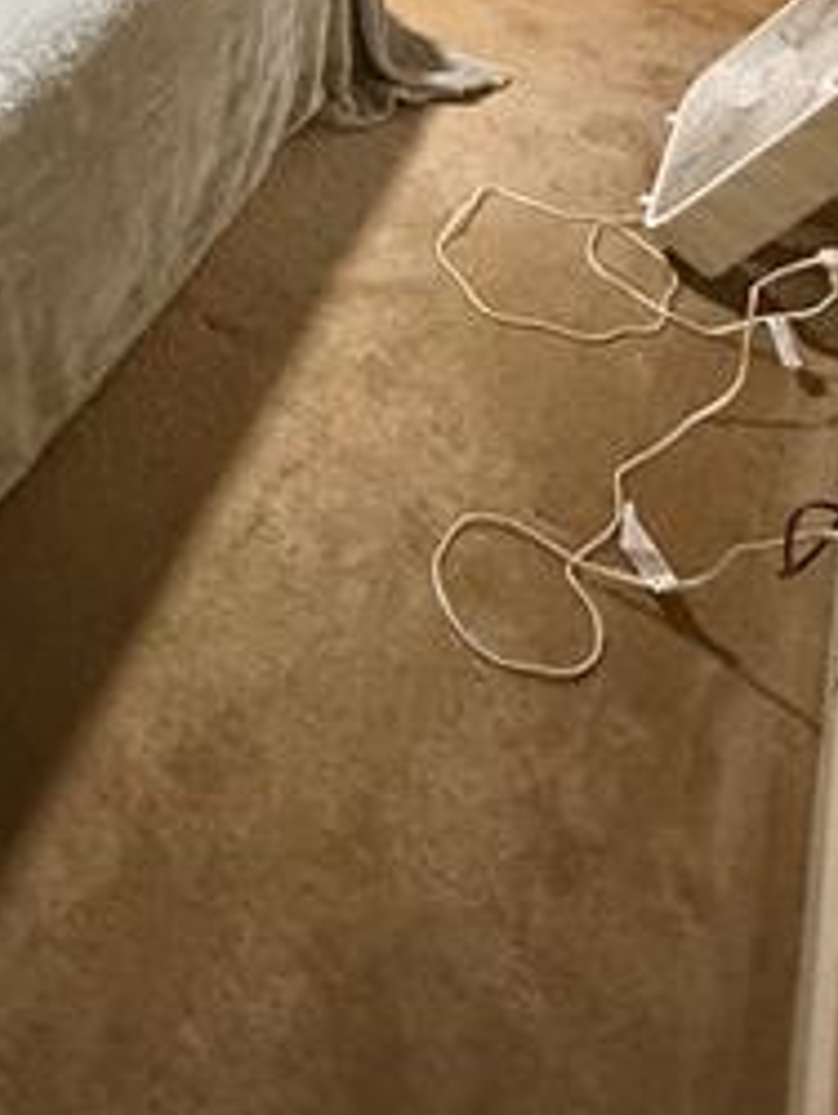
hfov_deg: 29.4
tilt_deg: -12.9
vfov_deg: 29.7
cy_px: -491
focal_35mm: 43
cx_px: -143
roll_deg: -2.9
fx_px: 1386
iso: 800
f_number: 2.2
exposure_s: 1/60
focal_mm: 2.22
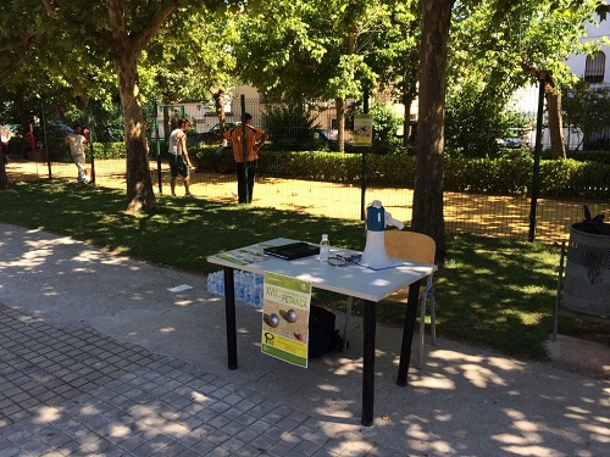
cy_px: 228
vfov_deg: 46.8
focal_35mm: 30
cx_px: 305
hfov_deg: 60.0
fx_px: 529
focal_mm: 4.12
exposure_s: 1/641
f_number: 2.2
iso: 32
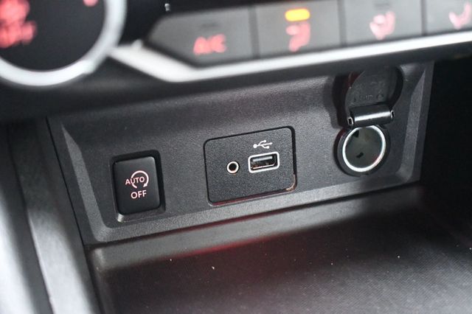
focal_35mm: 52
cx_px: 236
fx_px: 681
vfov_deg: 26.0
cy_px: 157
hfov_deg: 38.2
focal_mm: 35
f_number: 4.5
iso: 12800
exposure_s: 1/60
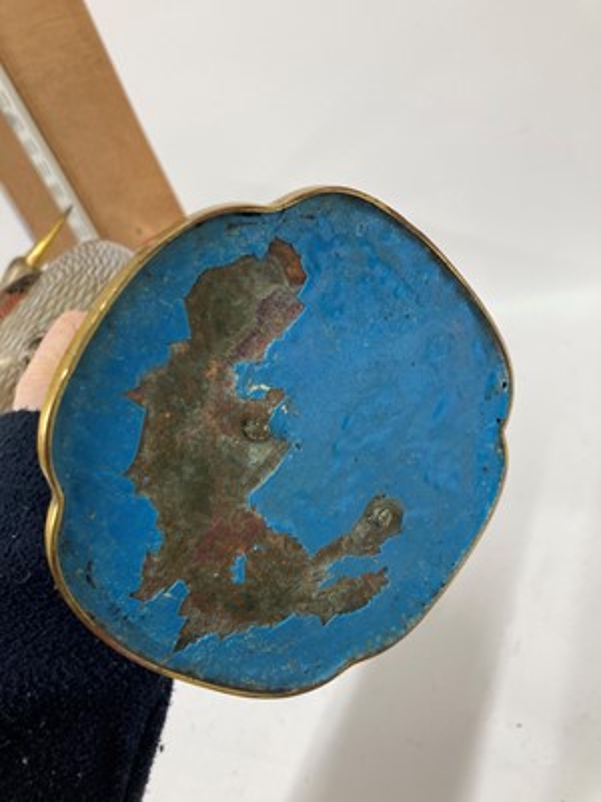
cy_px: 401
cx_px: 300
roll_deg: +24.7
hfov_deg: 49.7
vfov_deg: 63.4
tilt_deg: -29.1
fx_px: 648
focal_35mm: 28
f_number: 1.8
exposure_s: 1/50
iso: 64
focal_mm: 3.99
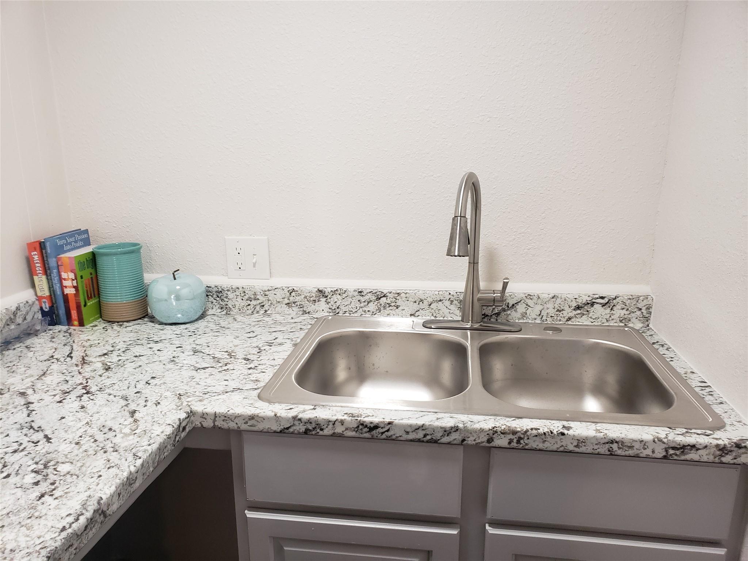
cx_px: 374
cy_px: 280
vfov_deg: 53.1
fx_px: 562
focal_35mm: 26
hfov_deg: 67.3
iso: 400
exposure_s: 1/60
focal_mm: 4.3
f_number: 2.4
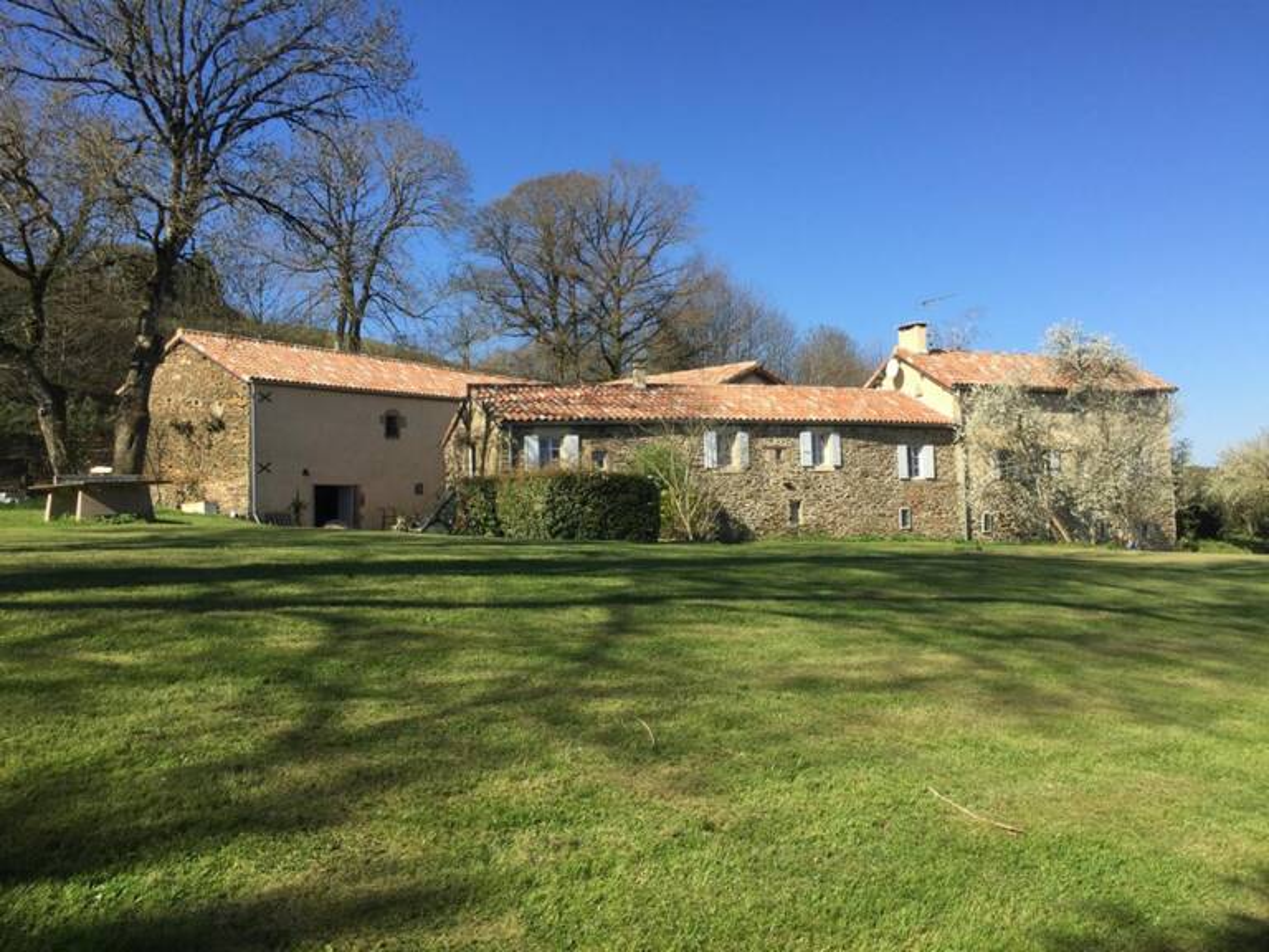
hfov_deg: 61.7
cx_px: 634
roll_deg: +0.9
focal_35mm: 29
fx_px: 1063
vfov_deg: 48.2
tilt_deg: +1.5
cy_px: 476
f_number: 2.2
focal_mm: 4.15
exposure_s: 1/1721
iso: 32
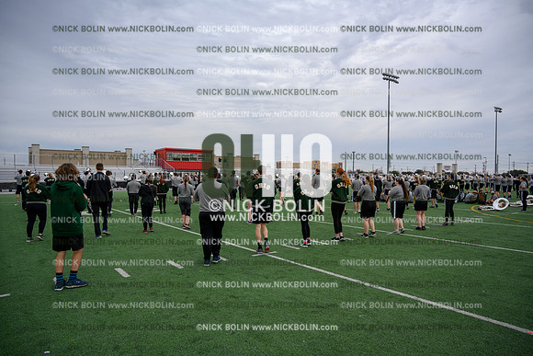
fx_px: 355
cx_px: 266
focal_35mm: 24
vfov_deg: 53.2
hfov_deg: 73.7
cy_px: 178
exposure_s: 1/800
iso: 200
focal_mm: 24
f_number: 4
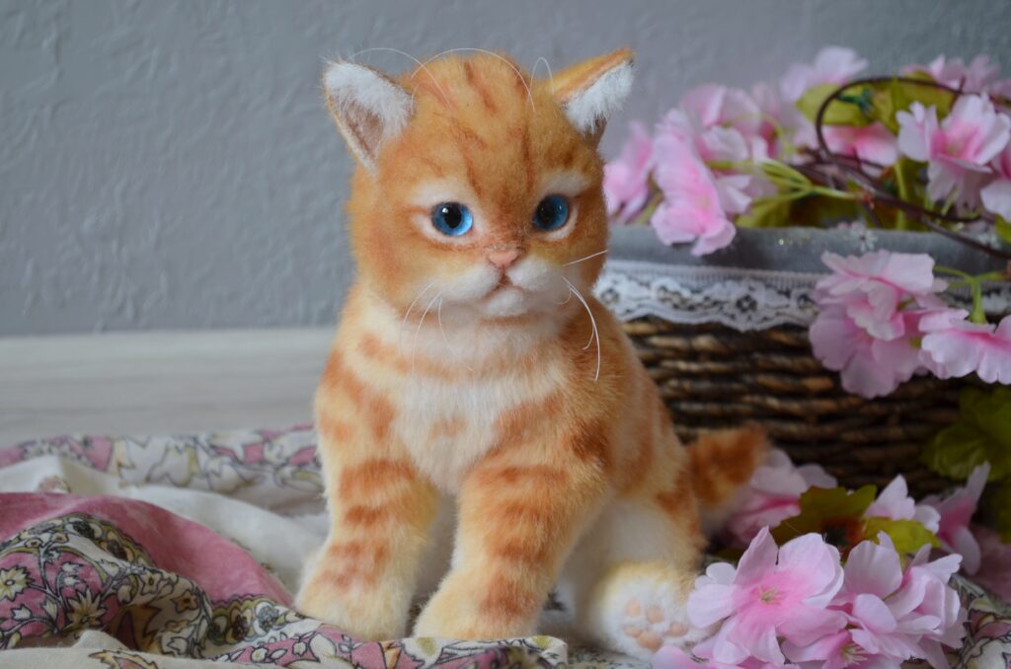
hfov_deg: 28.1
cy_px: 334
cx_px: 506
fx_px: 2018
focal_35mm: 72
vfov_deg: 18.8
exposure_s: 1/8
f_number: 5.6
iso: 100
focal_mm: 48
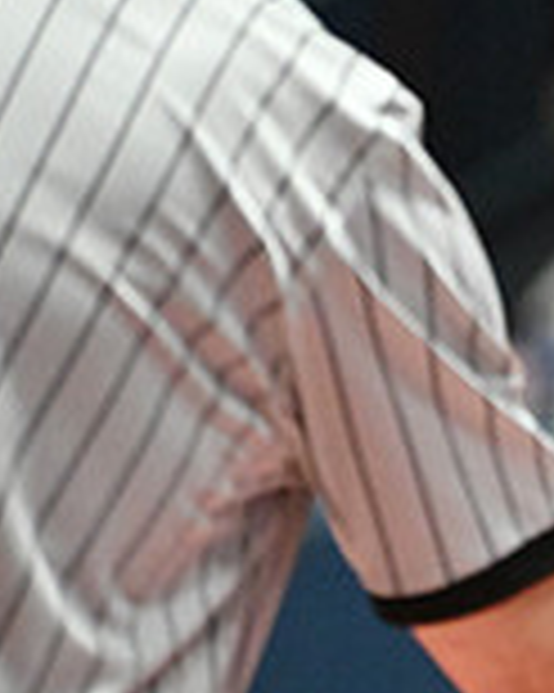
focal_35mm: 709
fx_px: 14546
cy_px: 416
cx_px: 1297
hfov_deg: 2.2
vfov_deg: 2.7
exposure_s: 1/1000
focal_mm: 200
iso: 6400
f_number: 2.8
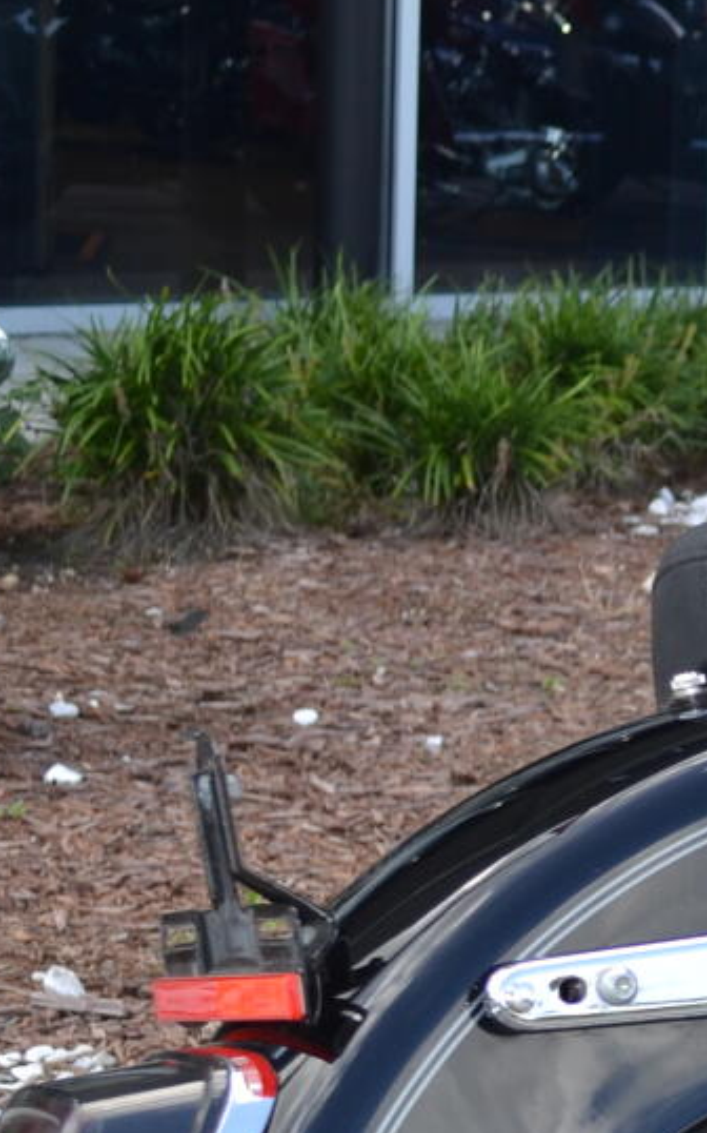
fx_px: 3856
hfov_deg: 9.5
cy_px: 999
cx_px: 1572
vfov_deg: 16.5
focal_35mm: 125
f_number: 4
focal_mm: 22
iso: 100
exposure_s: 1/200
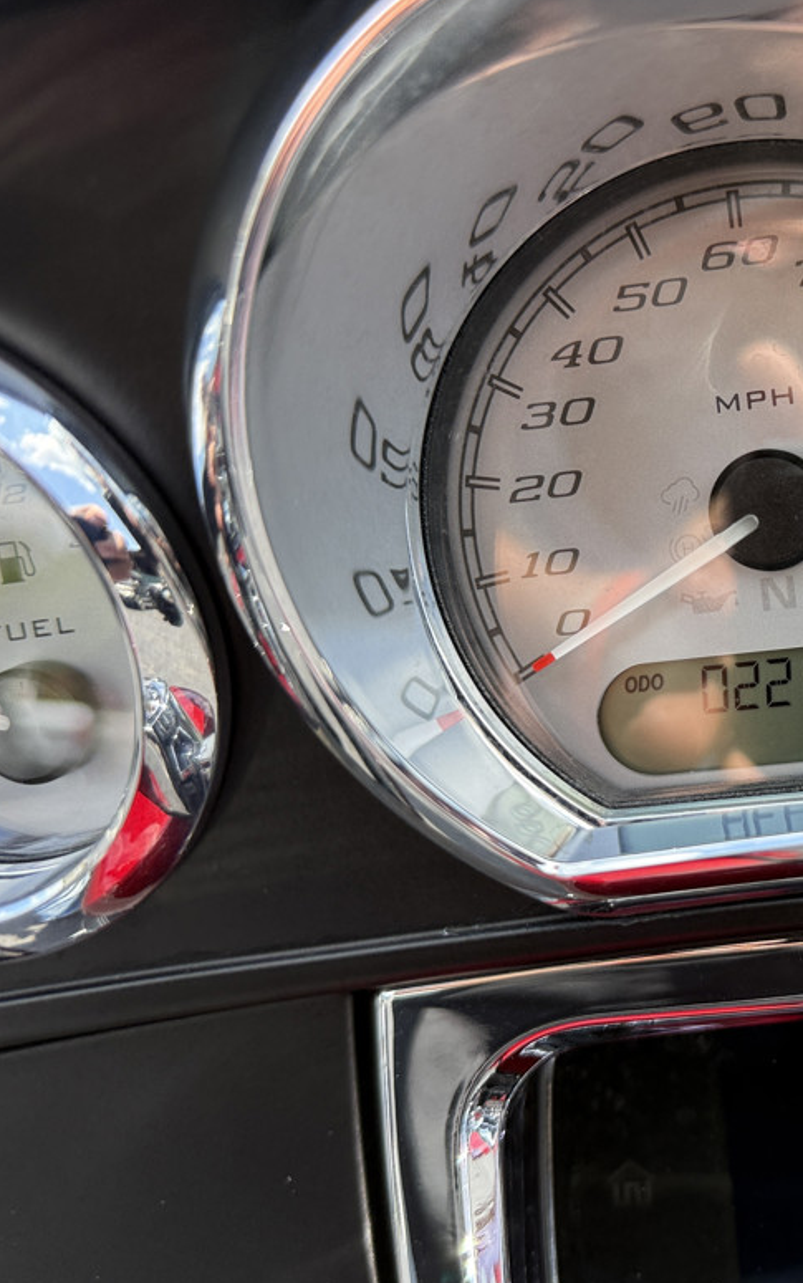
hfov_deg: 33.9
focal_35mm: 35
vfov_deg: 55.3
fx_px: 1224
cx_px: 759
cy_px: 642
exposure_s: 1/805
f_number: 1.78
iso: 100
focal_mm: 6.76
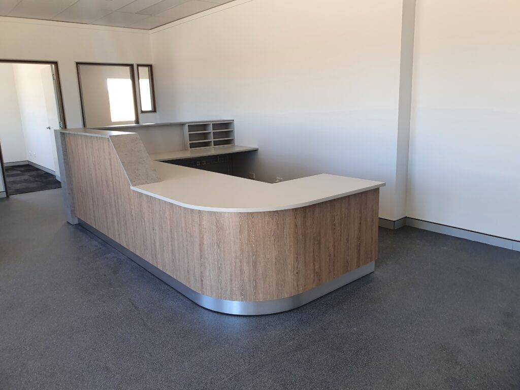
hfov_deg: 67.3
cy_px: 195
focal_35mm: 26
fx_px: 391
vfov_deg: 53.1
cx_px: 260
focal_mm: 4.32
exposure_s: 1/100
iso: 80
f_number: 2.4
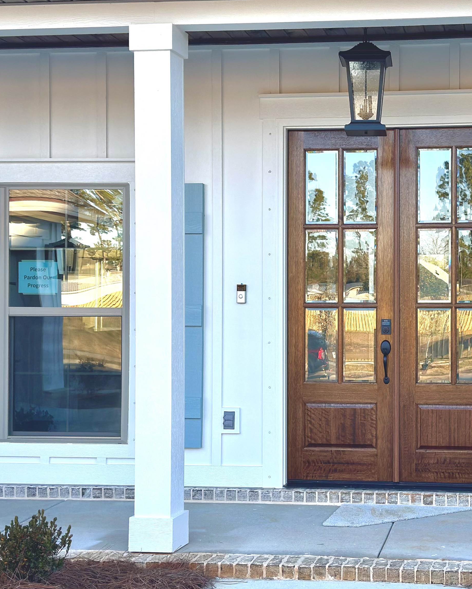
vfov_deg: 30.0
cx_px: 379
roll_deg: -0.3
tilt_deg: +1.2
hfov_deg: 23.8
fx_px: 1100
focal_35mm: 63
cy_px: 294
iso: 80
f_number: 1.78
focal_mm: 6.86
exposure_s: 1/773
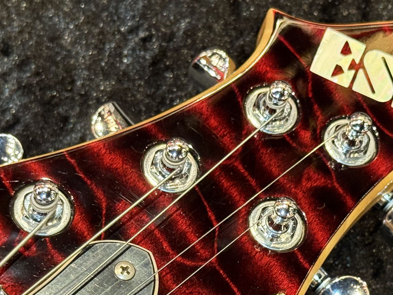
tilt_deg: -70.0
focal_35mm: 114
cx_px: 201
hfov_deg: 17.3
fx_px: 1294
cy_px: 246
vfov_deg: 12.9
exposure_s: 1/40
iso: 400
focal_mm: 6.76
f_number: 1.78
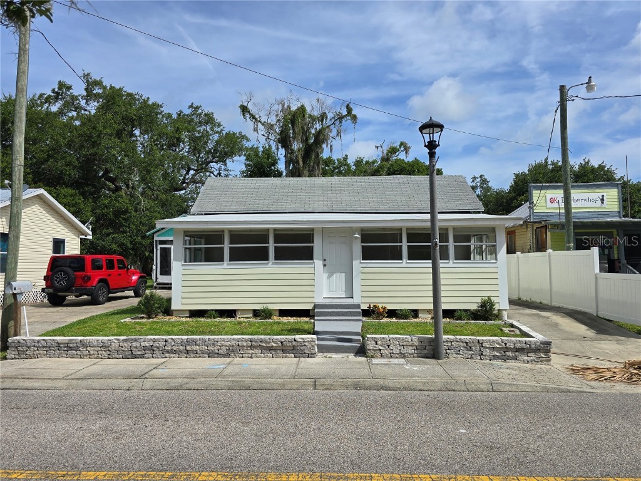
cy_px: 240
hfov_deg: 73.9
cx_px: 320
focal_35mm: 23
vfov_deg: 58.9
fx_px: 426
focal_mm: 6.3
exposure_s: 1/1248
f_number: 1.7
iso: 12
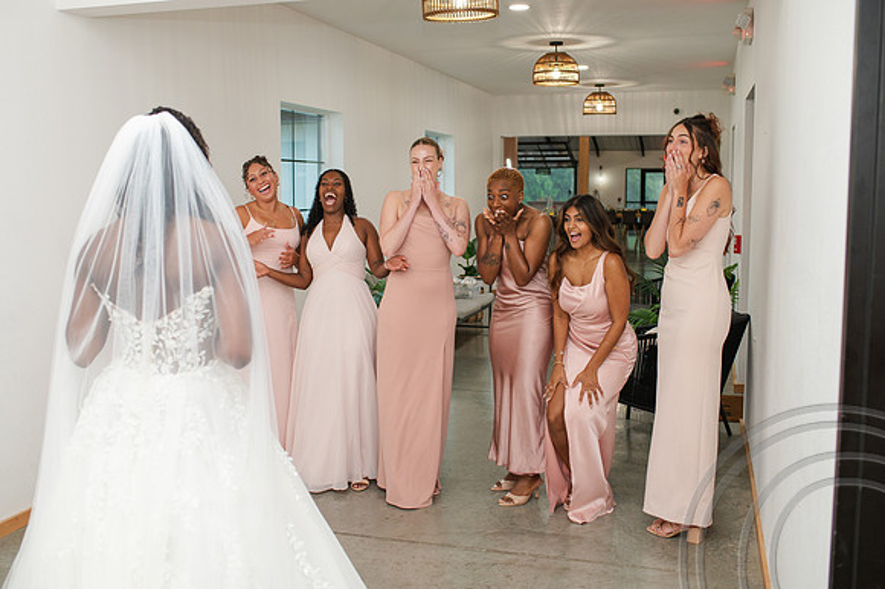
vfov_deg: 35.2
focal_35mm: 38
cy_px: 274
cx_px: 411
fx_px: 929
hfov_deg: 50.9
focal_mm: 35
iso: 800
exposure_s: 1/200
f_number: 3.2
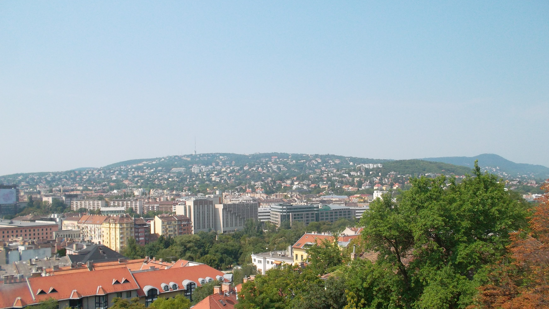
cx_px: 283
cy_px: 206
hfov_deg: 61.0
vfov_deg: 36.3
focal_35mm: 32
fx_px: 466
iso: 80
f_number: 3.3
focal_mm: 4.1
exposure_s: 1/750
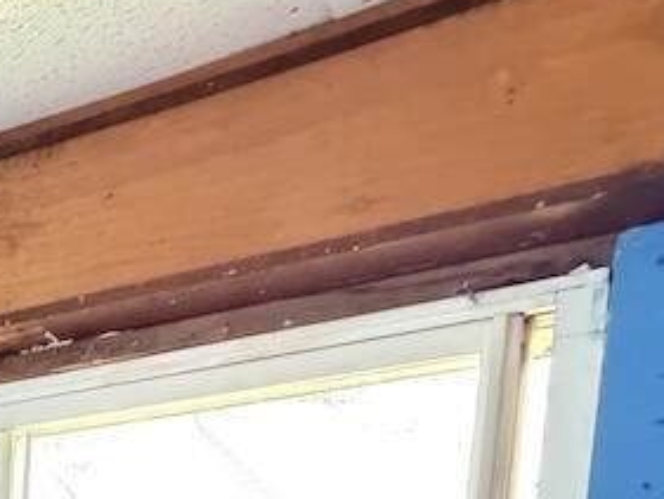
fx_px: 979
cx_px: -187
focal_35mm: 51
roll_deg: -1.0
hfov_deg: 30.2
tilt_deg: -7.5
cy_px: 840
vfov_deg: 21.4
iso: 1600
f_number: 2.2
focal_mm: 2.22
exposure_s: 1/36
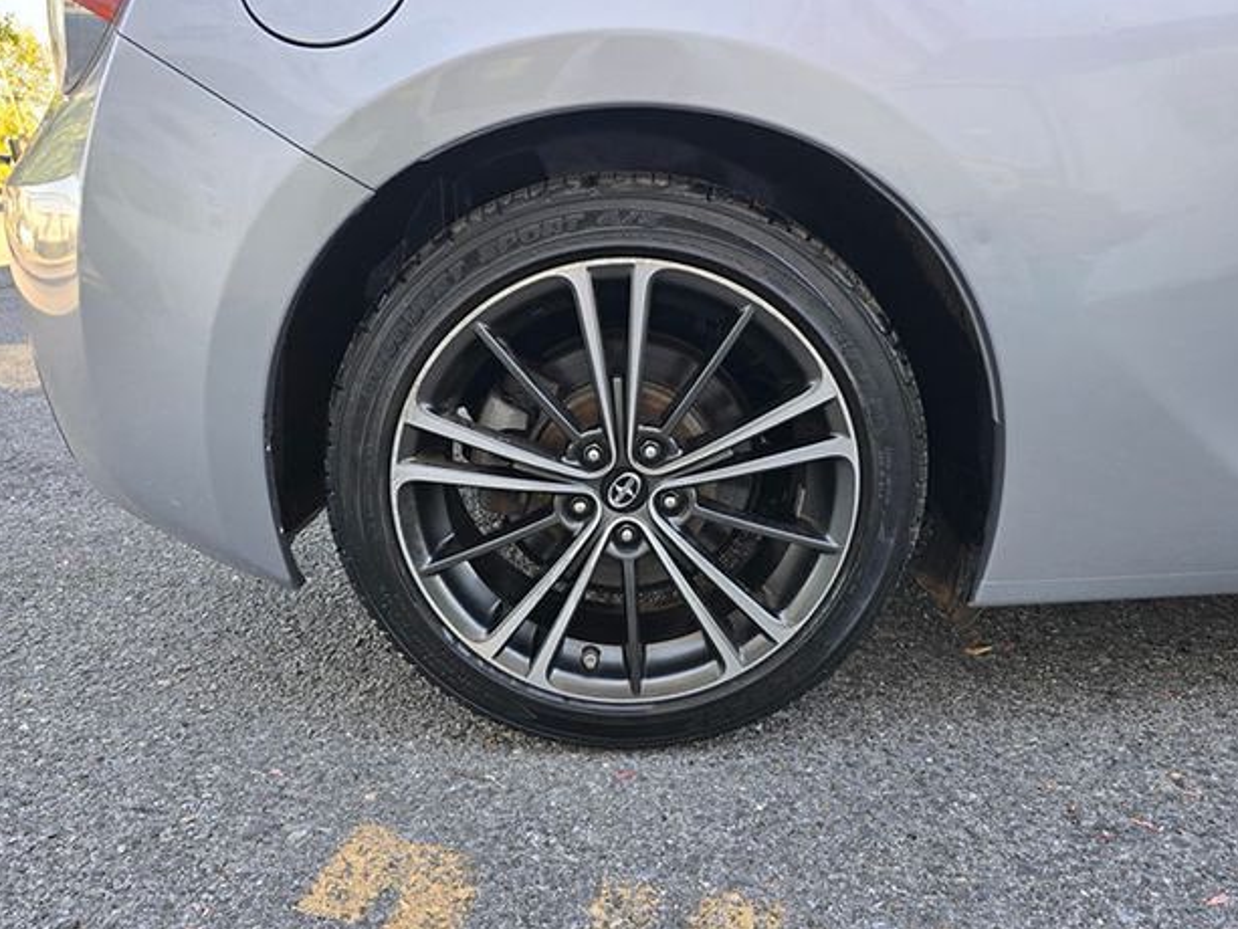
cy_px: 479
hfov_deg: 71.6
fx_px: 858
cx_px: 604
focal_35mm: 24
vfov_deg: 56.8
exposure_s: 1/120
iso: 40
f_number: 1.7
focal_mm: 6.3
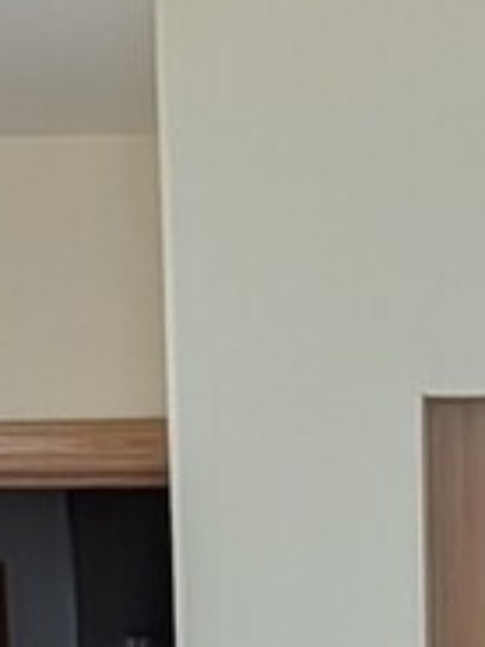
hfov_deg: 7.7
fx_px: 3512
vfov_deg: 8.9
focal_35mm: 188
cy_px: 1813
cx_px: 819
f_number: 1.68
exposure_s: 1/209
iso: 657
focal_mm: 6.9
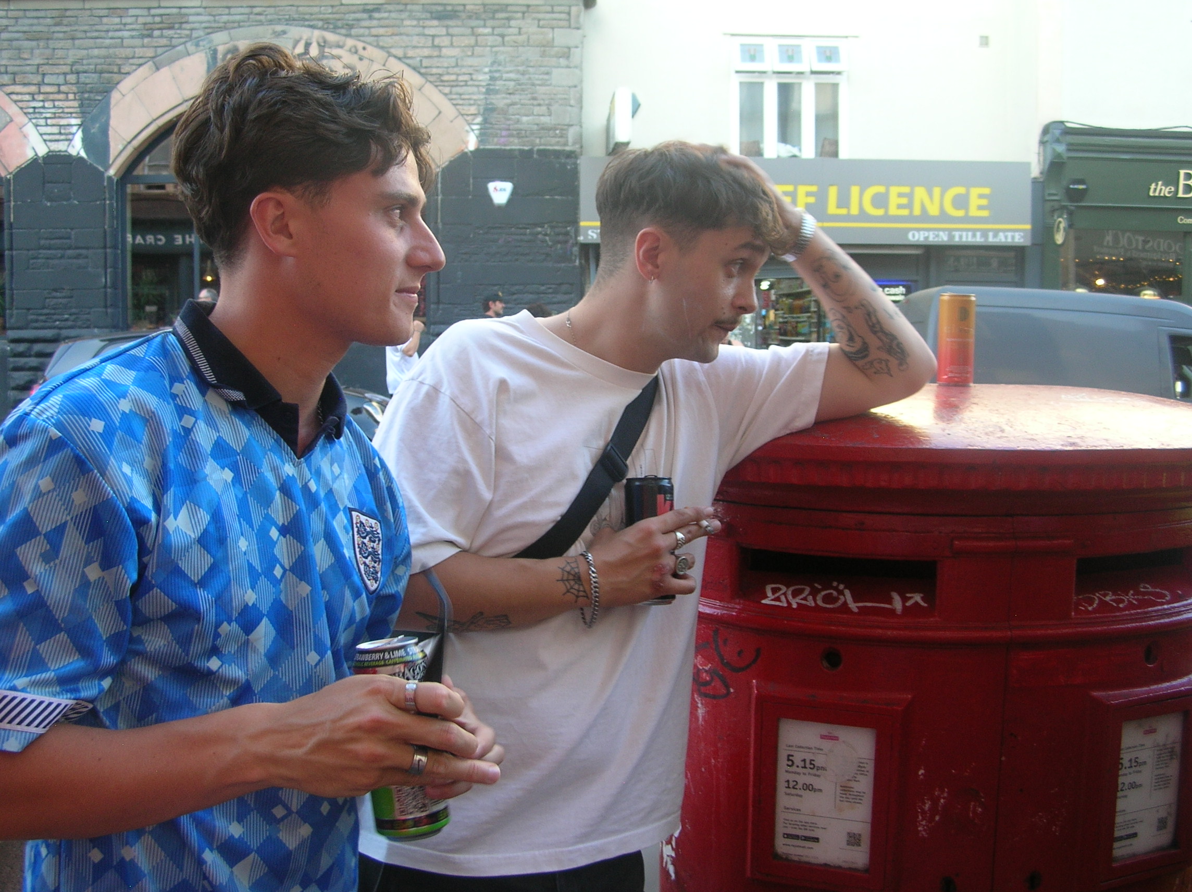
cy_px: 446
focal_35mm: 36
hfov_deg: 51.4
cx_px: 596
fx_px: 1239
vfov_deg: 39.6
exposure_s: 1/41.4
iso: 50
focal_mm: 6
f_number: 2.7
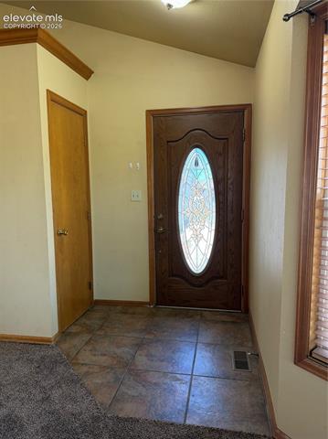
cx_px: 164
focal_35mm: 24
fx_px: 304
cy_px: 220
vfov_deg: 71.7
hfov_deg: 56.7
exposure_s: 1/120
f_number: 1.78
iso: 200
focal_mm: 6.76
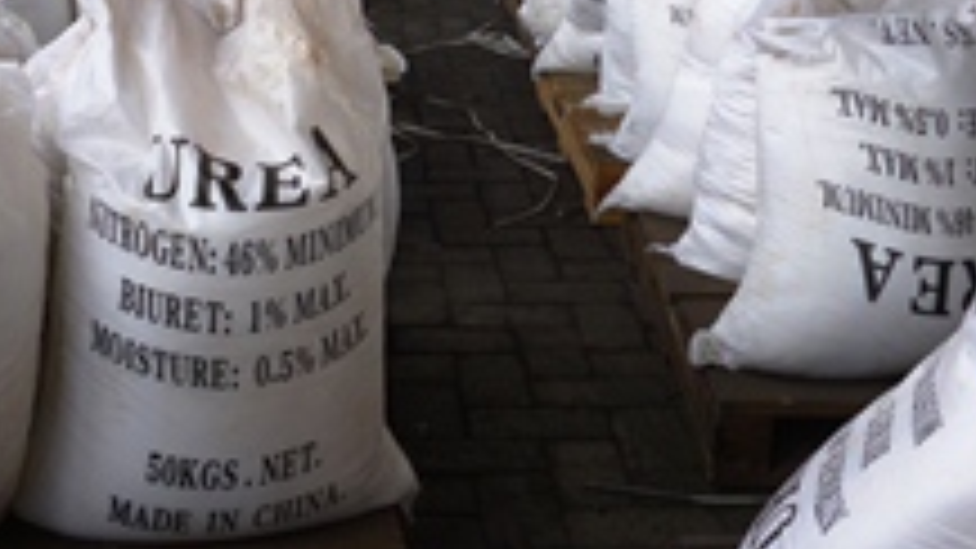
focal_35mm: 72
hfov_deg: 29.3
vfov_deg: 16.4
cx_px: 441
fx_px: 1863
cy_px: 0
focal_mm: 5.7
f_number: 3.3
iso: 100
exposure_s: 1/250
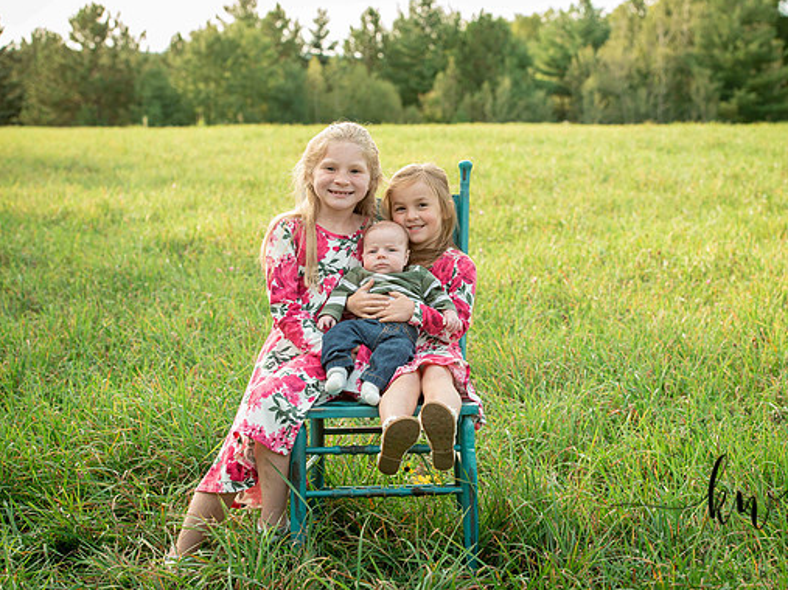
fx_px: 1752
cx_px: 435
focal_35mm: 77
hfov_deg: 25.3
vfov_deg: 19.1
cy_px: 294
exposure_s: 1/200
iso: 400
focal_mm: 70
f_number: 5
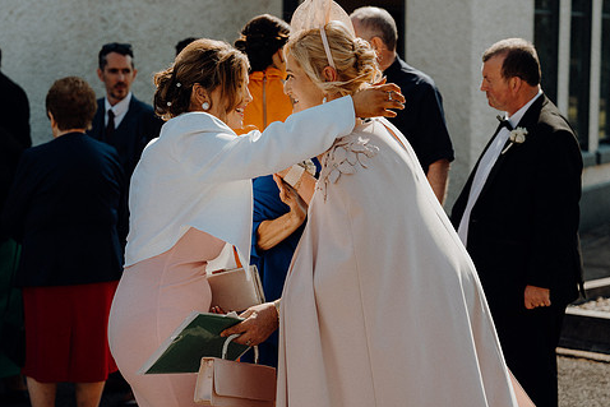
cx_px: 305
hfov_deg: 23.9
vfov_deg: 16.1
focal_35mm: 85
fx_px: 1441
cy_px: 175
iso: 125
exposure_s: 1/1000
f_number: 3.5
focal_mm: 70
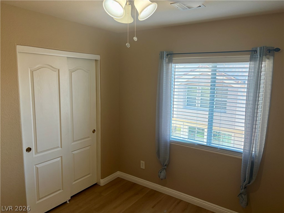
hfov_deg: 67.3
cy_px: 106
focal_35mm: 26
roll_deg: -0.6
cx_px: 142
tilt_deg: -8.0
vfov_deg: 53.1
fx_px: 213
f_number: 1.6
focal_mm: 5.96
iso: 64
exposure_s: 1/120
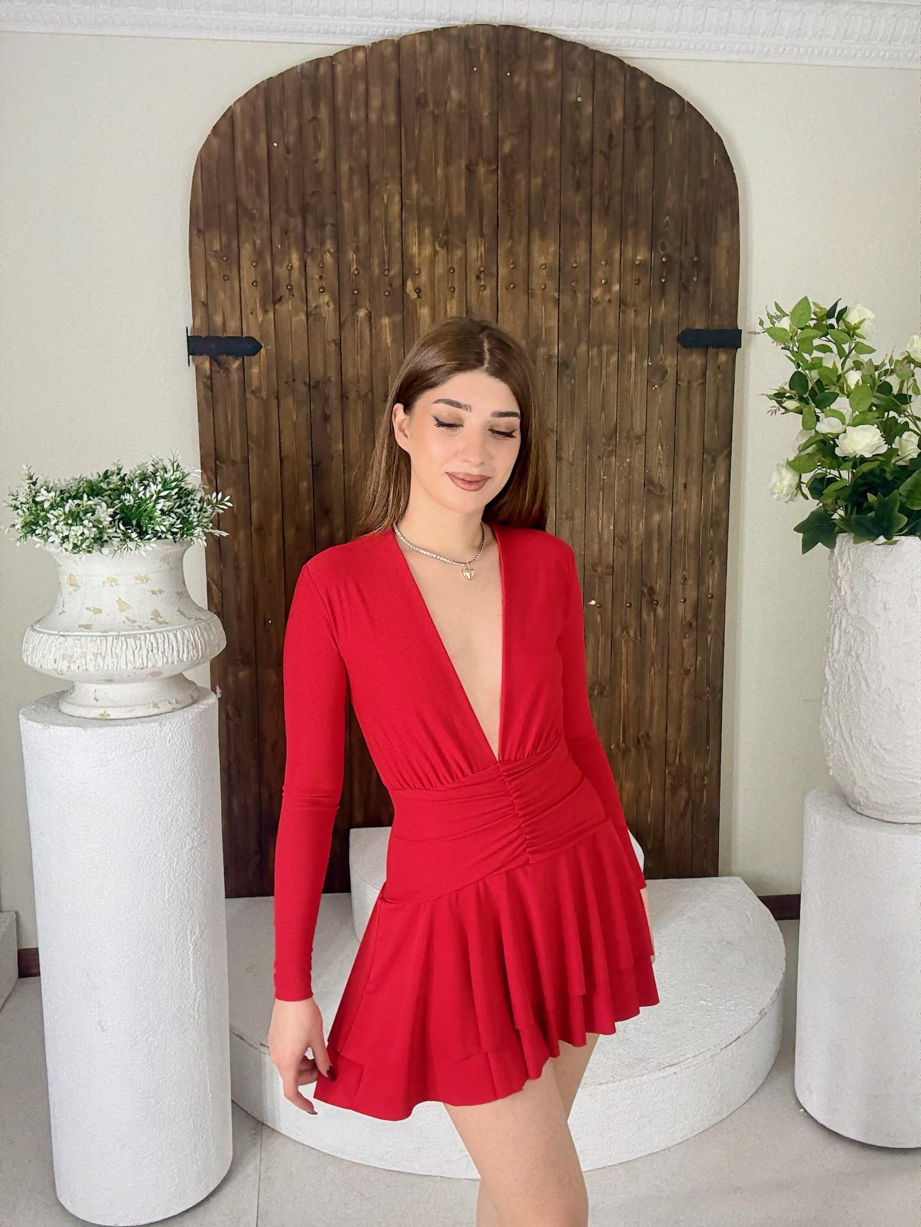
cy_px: 614
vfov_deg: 60.0
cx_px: 460
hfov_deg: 46.8
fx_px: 1064
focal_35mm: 30
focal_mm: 2.69
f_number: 1.9
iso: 25
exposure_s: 1/100
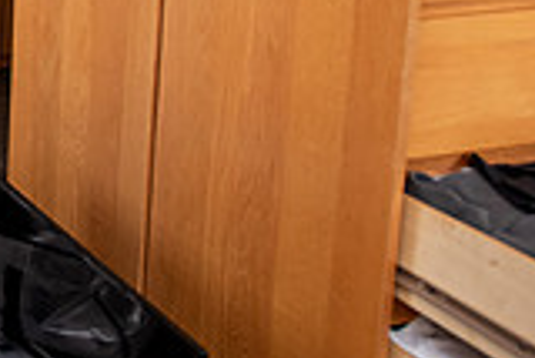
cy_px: -149
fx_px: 1026
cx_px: -334
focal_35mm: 69
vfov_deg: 18.0
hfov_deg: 22.2
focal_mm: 19
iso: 1000
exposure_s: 1/100
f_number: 3.5
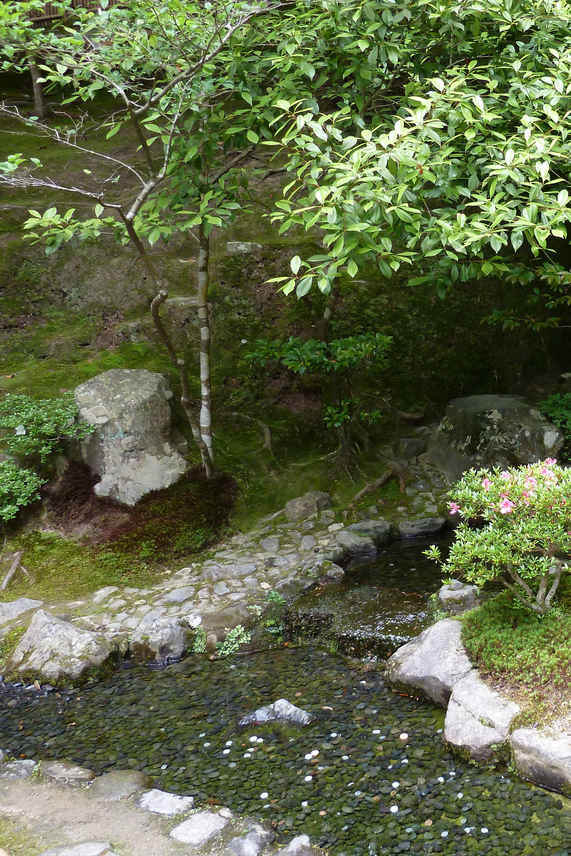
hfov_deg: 35.1
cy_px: 427
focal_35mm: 35
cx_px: 540
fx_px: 833
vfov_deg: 54.4
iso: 125
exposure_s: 1/30
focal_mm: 4.1
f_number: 3.3
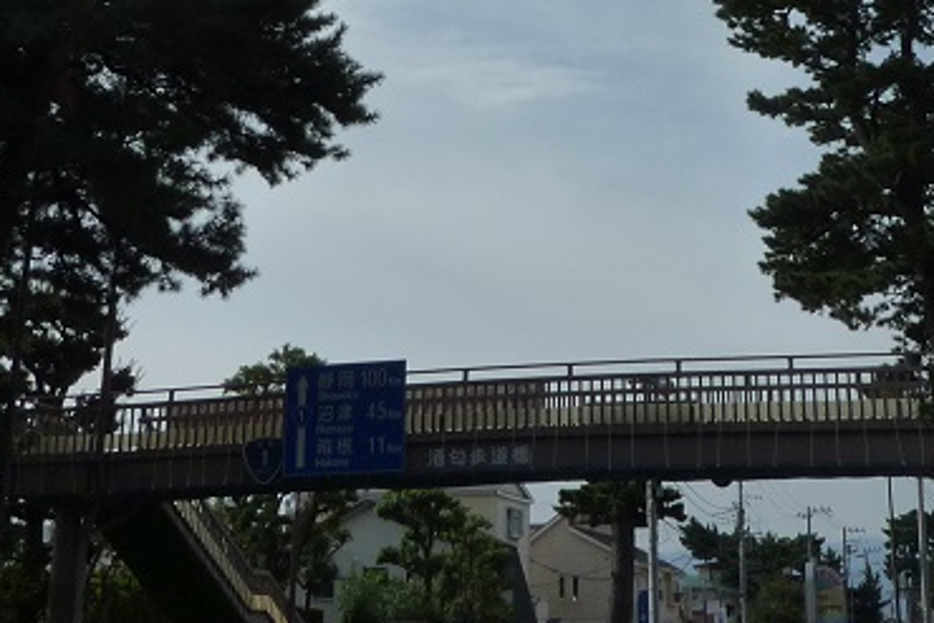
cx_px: 535
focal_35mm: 63
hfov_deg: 31.8
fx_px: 1635
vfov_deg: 21.0
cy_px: 40
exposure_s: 1/800
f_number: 5.6
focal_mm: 4.4
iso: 125
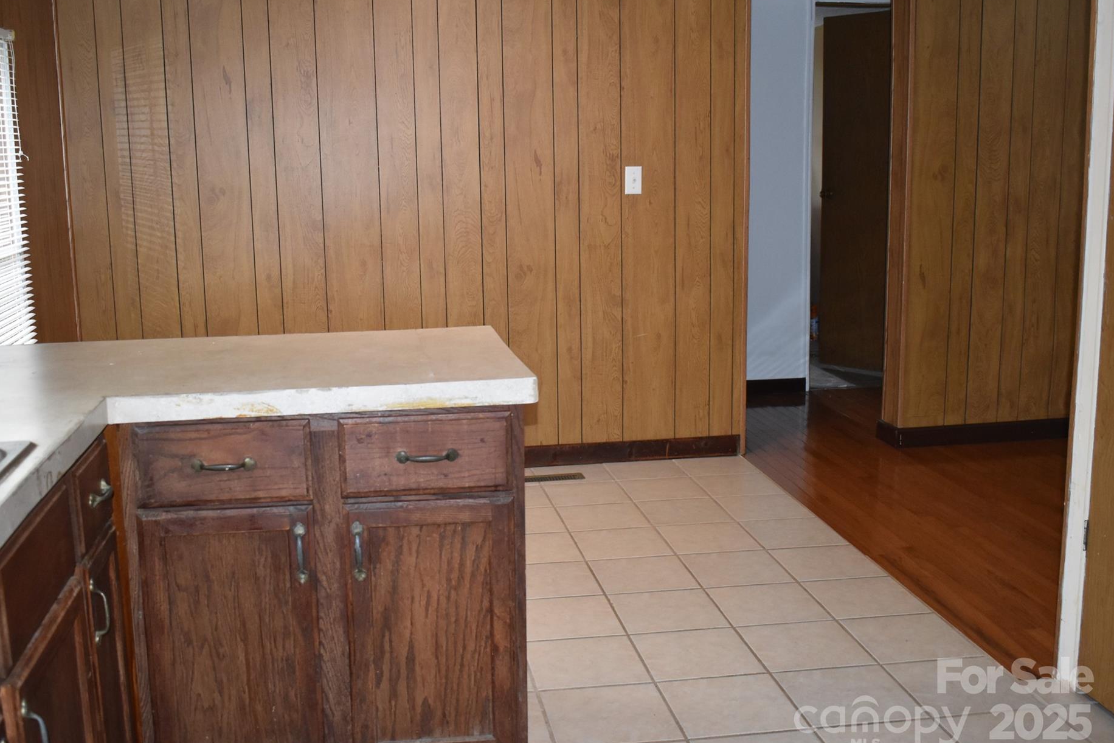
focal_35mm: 39
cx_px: 515
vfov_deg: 34.6
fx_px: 1193
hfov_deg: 50.0
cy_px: 358
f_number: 3.8
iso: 1600
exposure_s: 1/125
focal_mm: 23
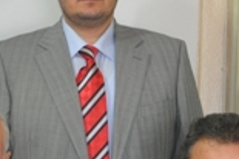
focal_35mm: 155
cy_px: 118
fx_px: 1028
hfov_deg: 12.9
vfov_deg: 8.8
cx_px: -51
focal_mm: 25
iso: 900
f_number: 3.8
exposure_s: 1/60
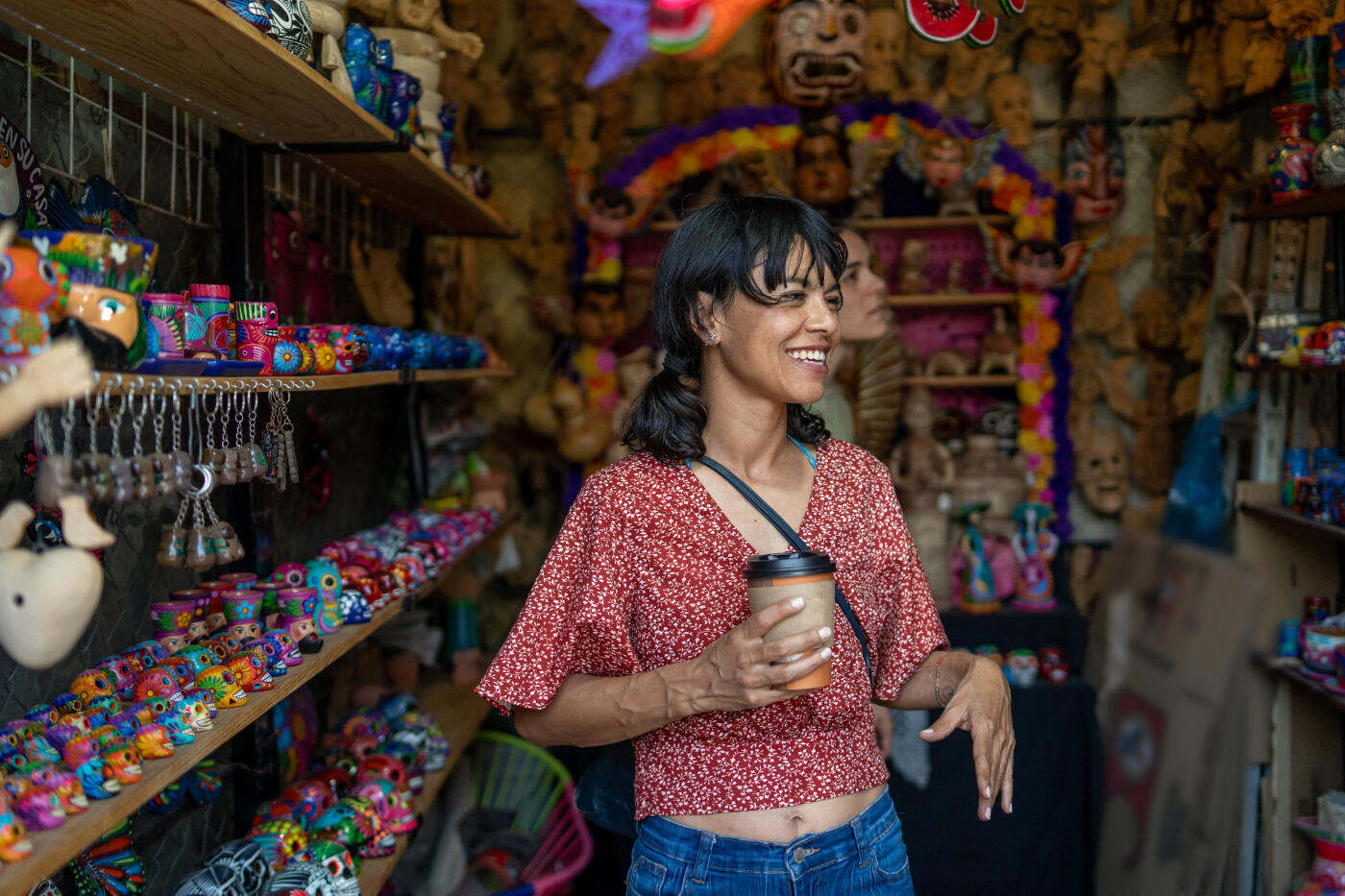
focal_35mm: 35
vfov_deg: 37.8
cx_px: 672
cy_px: 448
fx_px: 1307
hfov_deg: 54.4
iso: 800
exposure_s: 1/2500
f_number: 2
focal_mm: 35
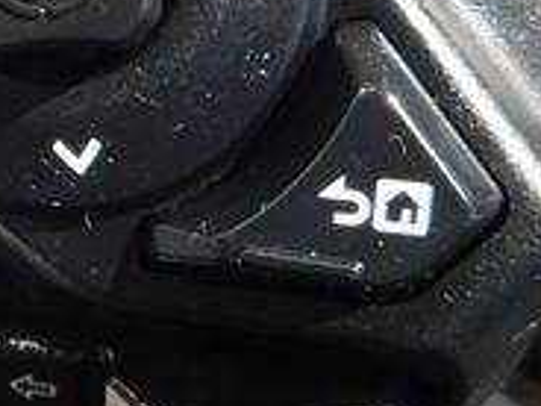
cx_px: -15
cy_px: 47
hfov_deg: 23.3
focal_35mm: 80
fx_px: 1250
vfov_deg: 18.2
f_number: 3
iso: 125
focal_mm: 4
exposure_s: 1/500
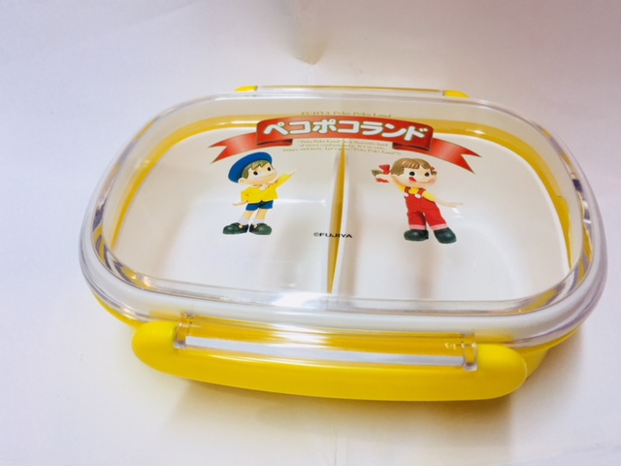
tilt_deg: -42.0
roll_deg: -1.4
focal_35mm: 29
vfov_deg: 48.2
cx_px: 310
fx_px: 520
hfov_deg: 61.7
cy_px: 233
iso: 50
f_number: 2.2
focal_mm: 4.15
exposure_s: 1/33
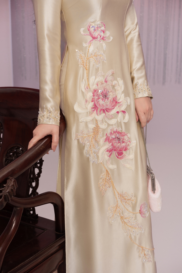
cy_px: 136
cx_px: 91
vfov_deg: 36.2
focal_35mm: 55
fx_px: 417
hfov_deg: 24.6
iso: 250
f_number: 5.6
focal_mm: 55
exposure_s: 1/160
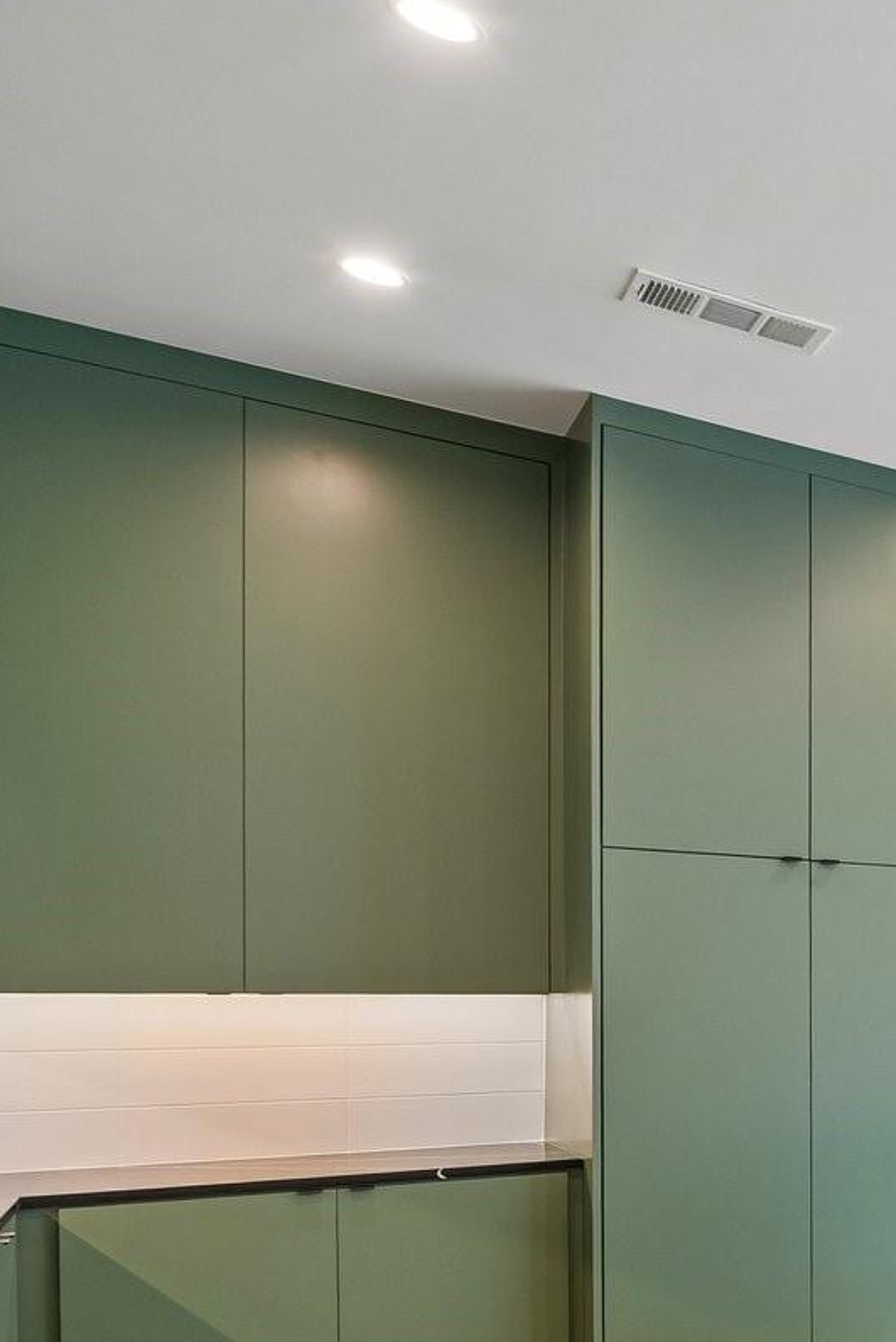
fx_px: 1343
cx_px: 1655
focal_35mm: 36
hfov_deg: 21.5
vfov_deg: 51.0
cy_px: 996
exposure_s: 1/50
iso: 400
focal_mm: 14
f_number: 8
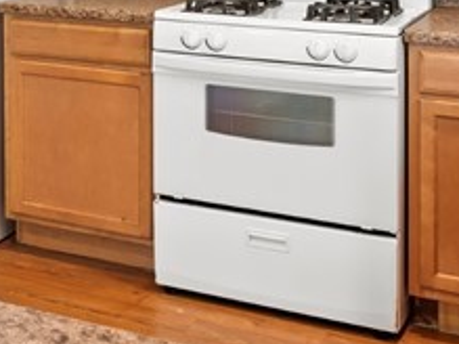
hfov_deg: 23.0
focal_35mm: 81
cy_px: -124
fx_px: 1073
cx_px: -15
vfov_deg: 17.0
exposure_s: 1/15
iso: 320
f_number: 8
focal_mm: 17
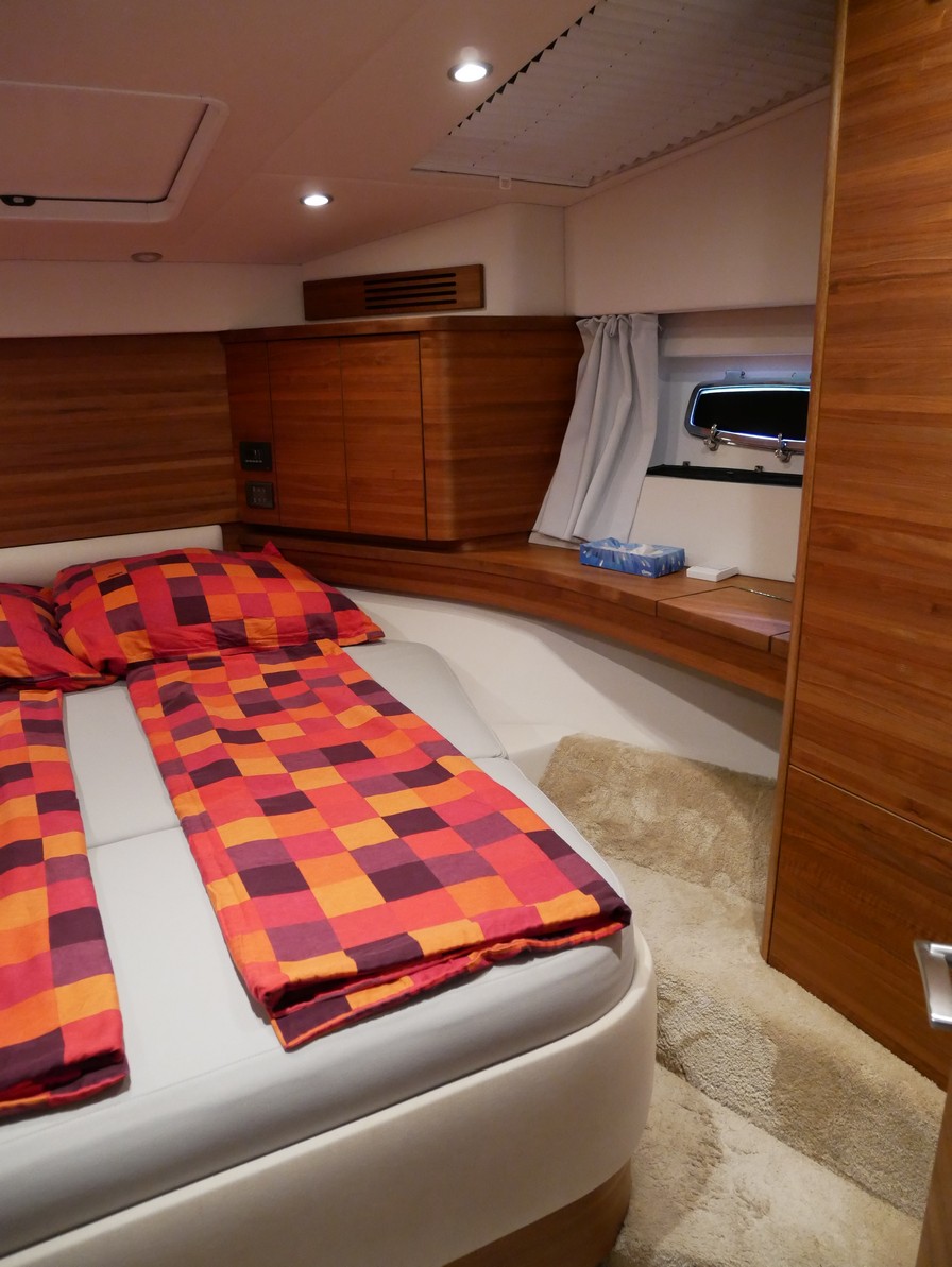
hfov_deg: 56.9
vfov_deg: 71.6
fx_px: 879
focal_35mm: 24
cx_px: 476
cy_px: 634
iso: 3200
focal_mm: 12
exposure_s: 1/60
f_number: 3.5
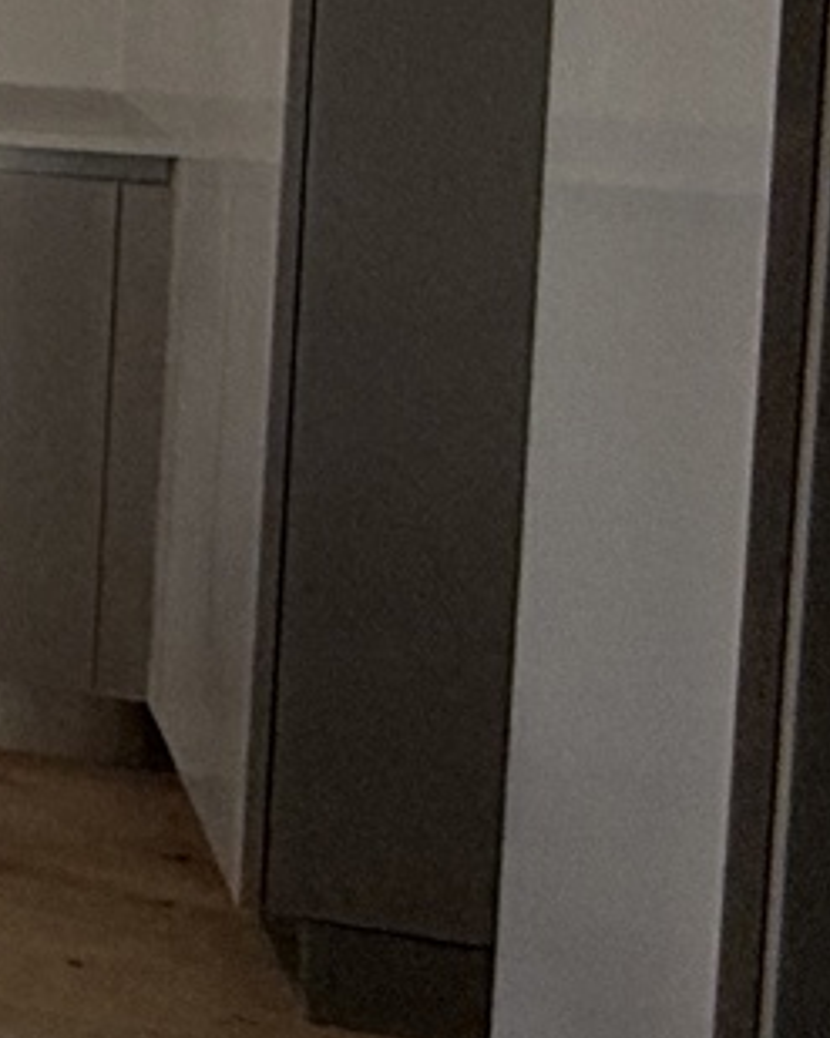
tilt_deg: -3.1
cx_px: -1284
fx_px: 2611
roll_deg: -1.2
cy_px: -121
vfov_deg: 21.3
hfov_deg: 12.8
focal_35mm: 85
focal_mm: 2.22
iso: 100
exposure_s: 1/99
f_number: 2.2
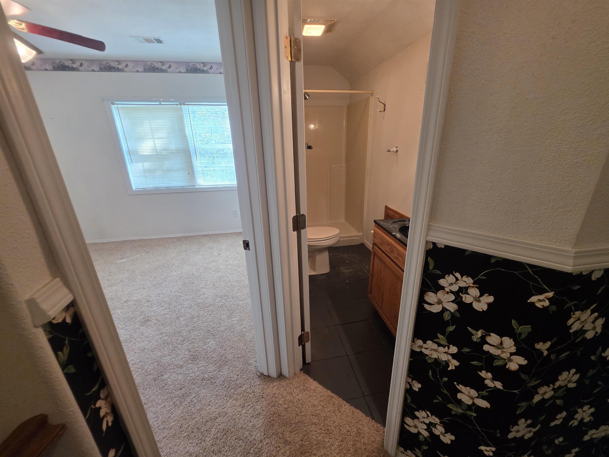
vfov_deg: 89.9
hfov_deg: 106.2
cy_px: 228
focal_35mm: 13
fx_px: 229
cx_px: 304
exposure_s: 1/120
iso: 250
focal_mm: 2.2
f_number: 1.9
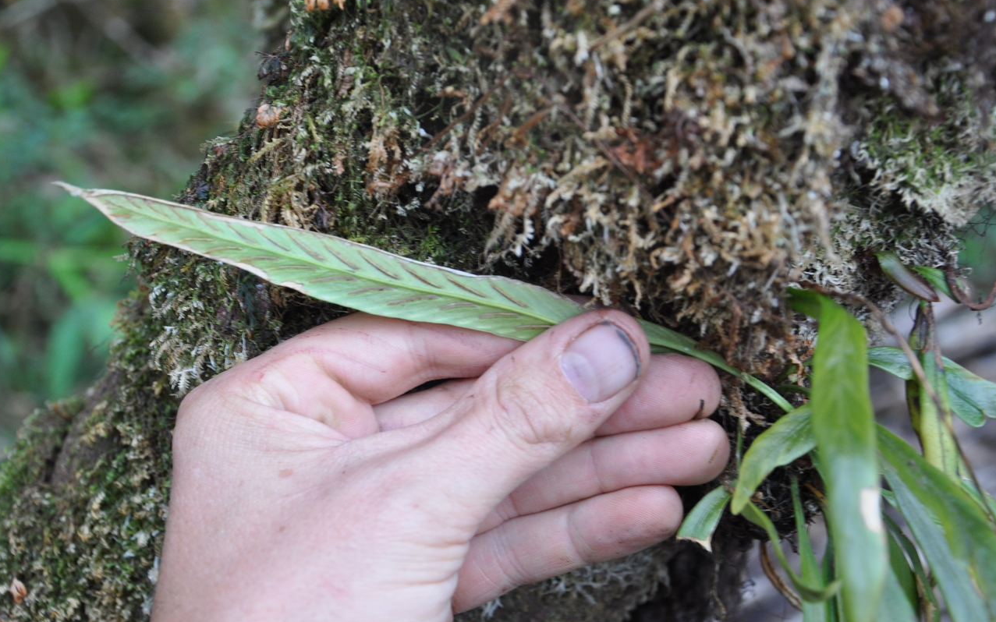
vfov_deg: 21.3
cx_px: 452
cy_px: 314
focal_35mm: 61
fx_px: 1656
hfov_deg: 33.5
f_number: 5
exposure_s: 1/25
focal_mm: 34
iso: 400
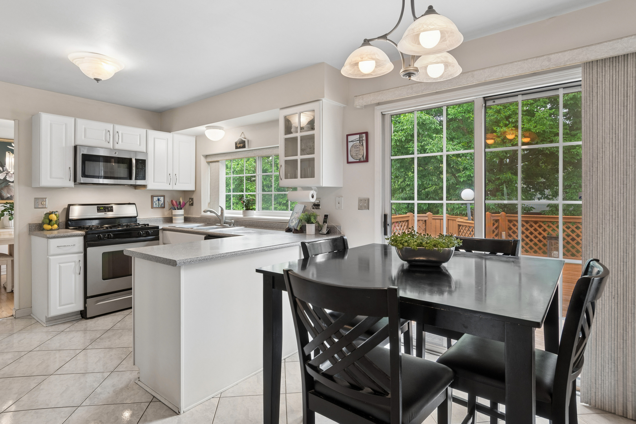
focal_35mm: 18
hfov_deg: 90.0
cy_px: 212
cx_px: 318
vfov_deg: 67.4
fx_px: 318
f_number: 8
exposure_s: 1/6
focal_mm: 12
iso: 250
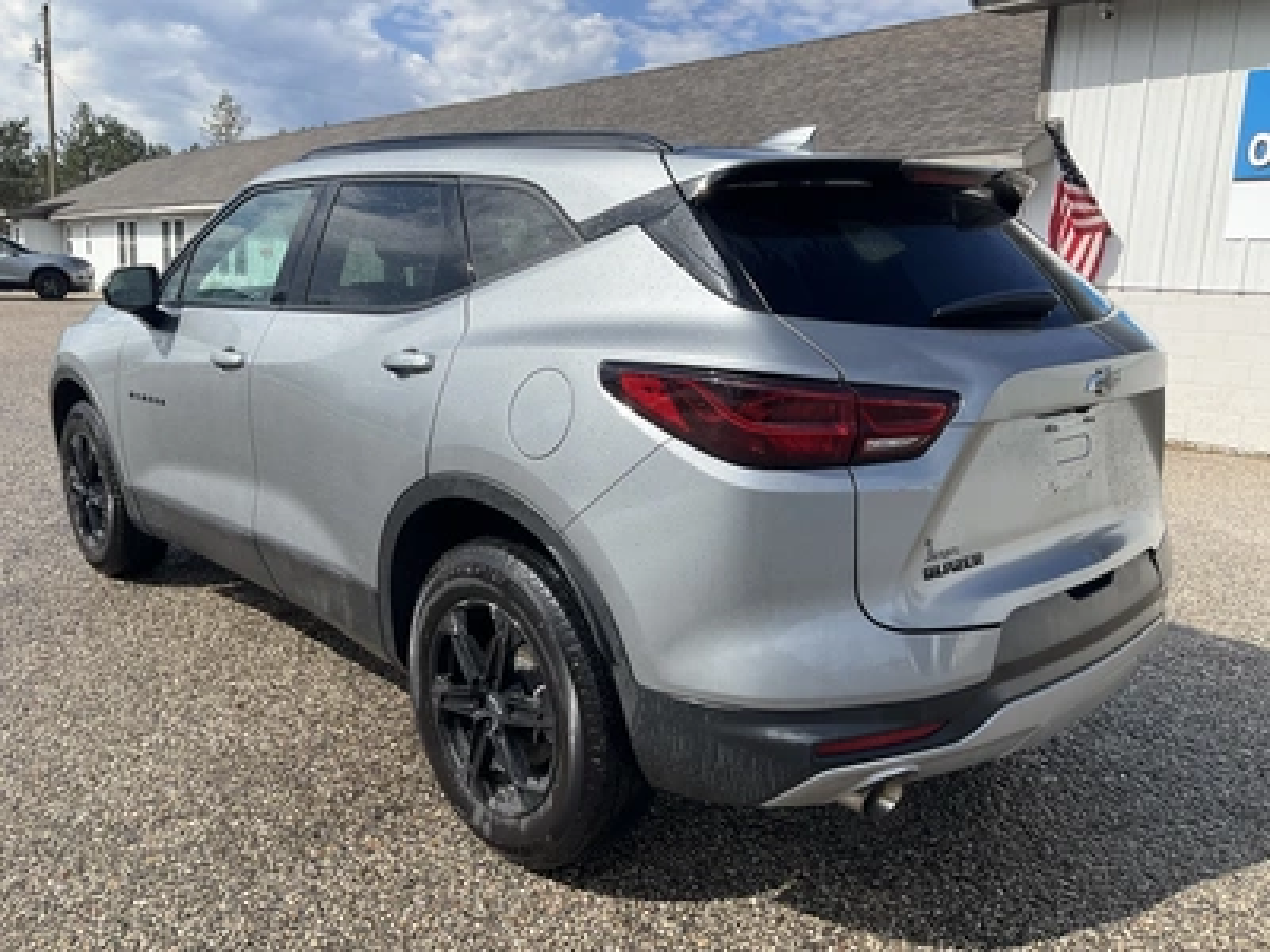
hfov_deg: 61.7
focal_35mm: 29
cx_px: 635
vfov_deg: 48.2
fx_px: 1064
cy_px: 476
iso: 25
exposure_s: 1/1626
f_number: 1.8
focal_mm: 3
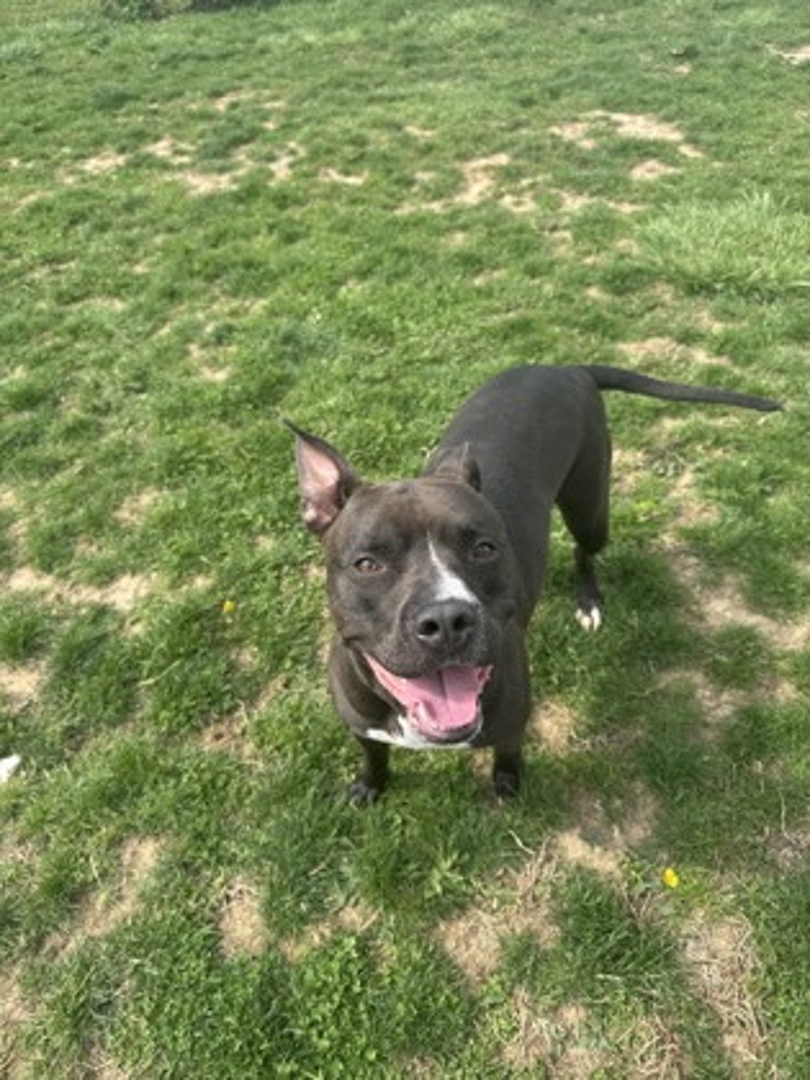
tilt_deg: -46.7
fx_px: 749
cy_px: 540
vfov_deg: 71.6
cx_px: 405
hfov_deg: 56.8
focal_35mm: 24
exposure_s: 1/1238
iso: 80
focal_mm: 6.76
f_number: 1.78
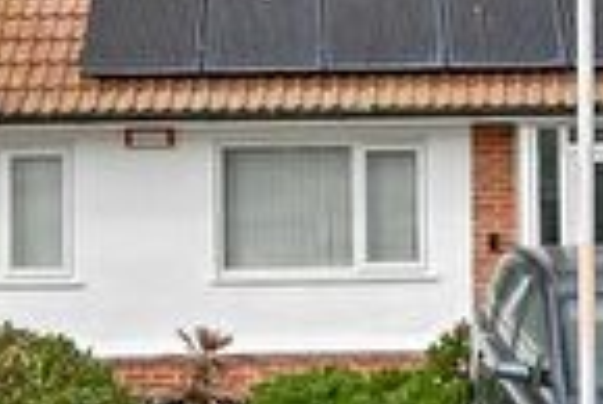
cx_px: 395
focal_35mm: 106
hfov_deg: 19.2
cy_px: -48
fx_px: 1777
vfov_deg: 12.7
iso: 1000
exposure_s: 1/2000
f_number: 9
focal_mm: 15
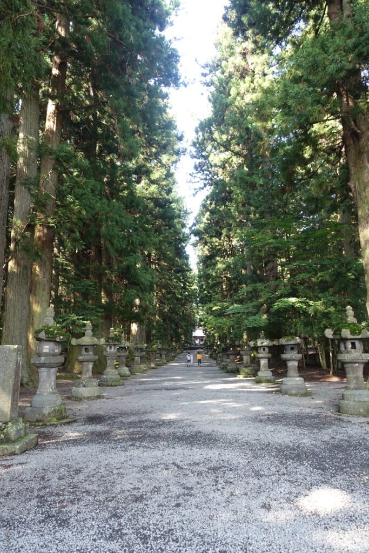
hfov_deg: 53.1
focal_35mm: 24
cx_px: 184
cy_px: 276
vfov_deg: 73.7
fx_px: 369
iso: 125
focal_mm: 8.8
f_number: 2.8
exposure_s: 1/50
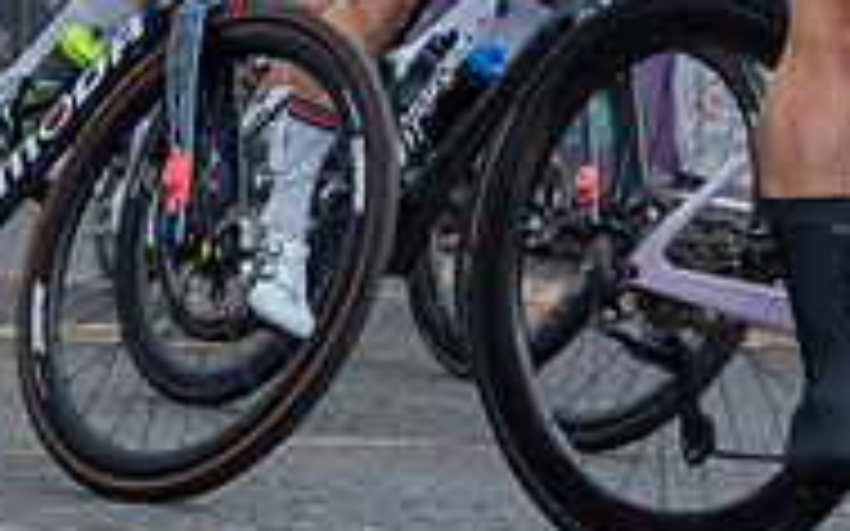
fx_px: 5952
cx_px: -449
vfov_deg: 5.0
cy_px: -473
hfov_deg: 8.0
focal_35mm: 257
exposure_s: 1/800
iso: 800
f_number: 3.5
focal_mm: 64
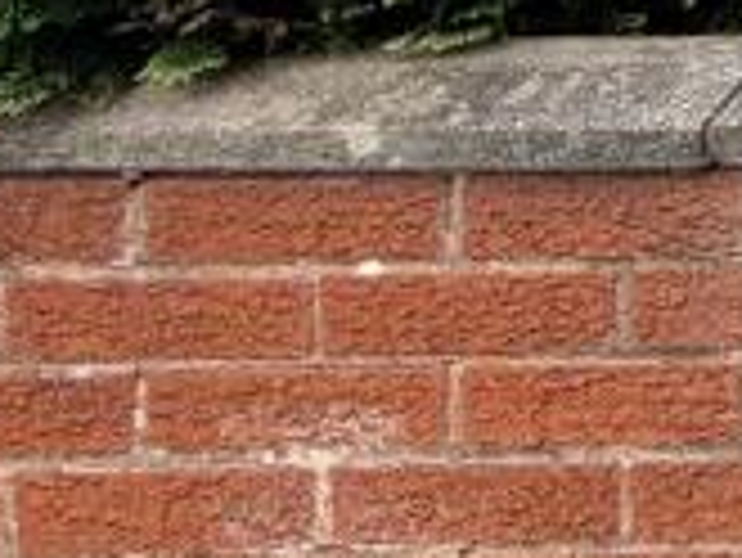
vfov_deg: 13.2
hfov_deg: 11.5
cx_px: 2235
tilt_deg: -2.4
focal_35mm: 87
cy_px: -738
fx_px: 1866
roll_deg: -1.1
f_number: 2.2
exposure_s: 1/770
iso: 32
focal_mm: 2.22
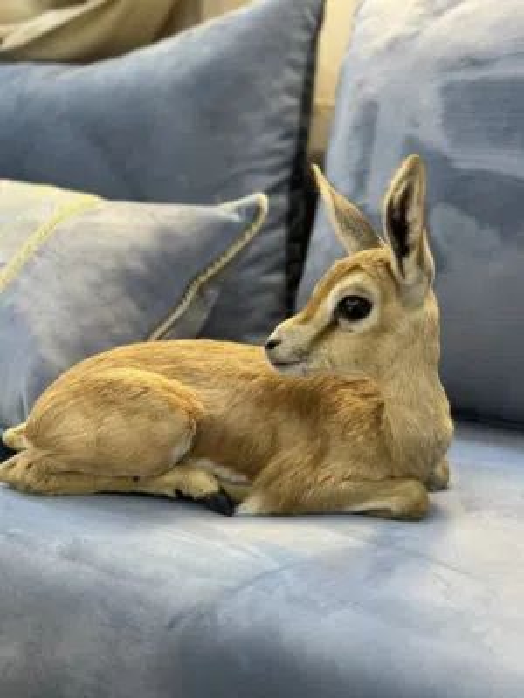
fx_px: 969
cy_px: 349
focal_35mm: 48
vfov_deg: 39.7
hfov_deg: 30.3
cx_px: 262
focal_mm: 6.86
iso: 200
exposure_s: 1/50
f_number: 1.78
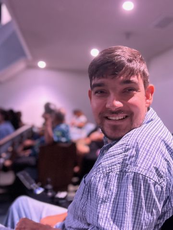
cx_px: 86
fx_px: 173
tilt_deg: -2.5
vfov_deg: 67.3
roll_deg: -3.2
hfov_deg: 53.1
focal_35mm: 26
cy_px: 115
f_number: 1.5
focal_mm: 5.7
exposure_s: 1/30
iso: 640
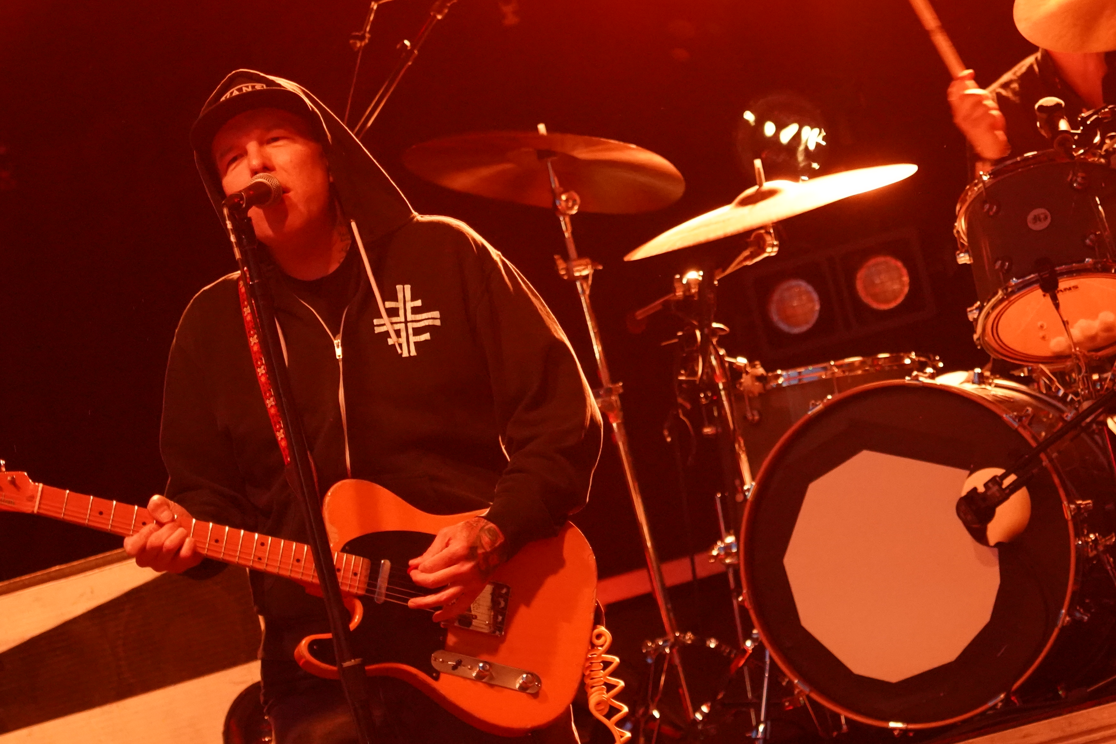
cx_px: 580
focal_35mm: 181
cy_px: 232
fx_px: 5610
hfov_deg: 11.4
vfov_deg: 7.6
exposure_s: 1/125
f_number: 4
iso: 10000
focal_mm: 105
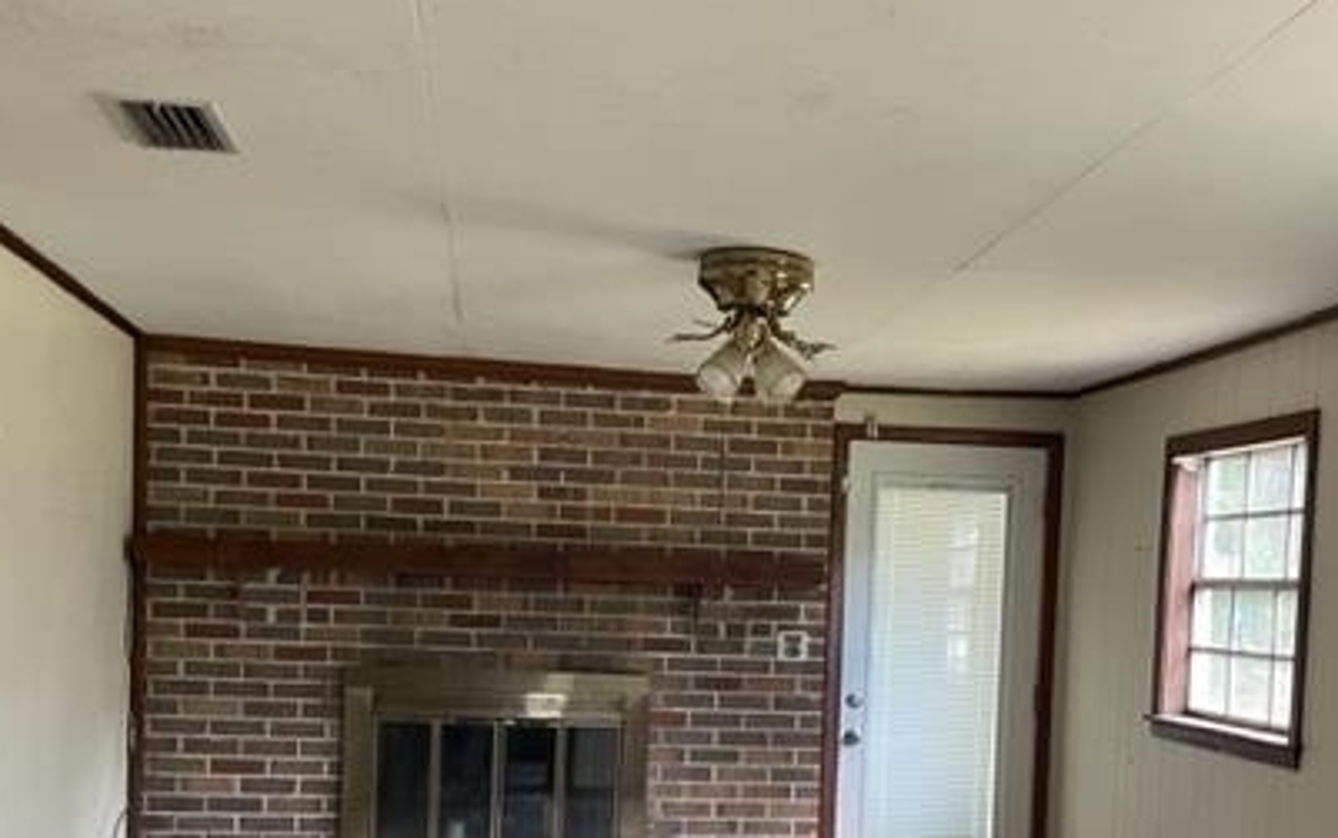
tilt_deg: -3.0
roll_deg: -1.8
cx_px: 761
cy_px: 711
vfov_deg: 28.4
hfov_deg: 45.1
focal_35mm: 44
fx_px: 1605
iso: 250
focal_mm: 4.2
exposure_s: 1/60
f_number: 1.6
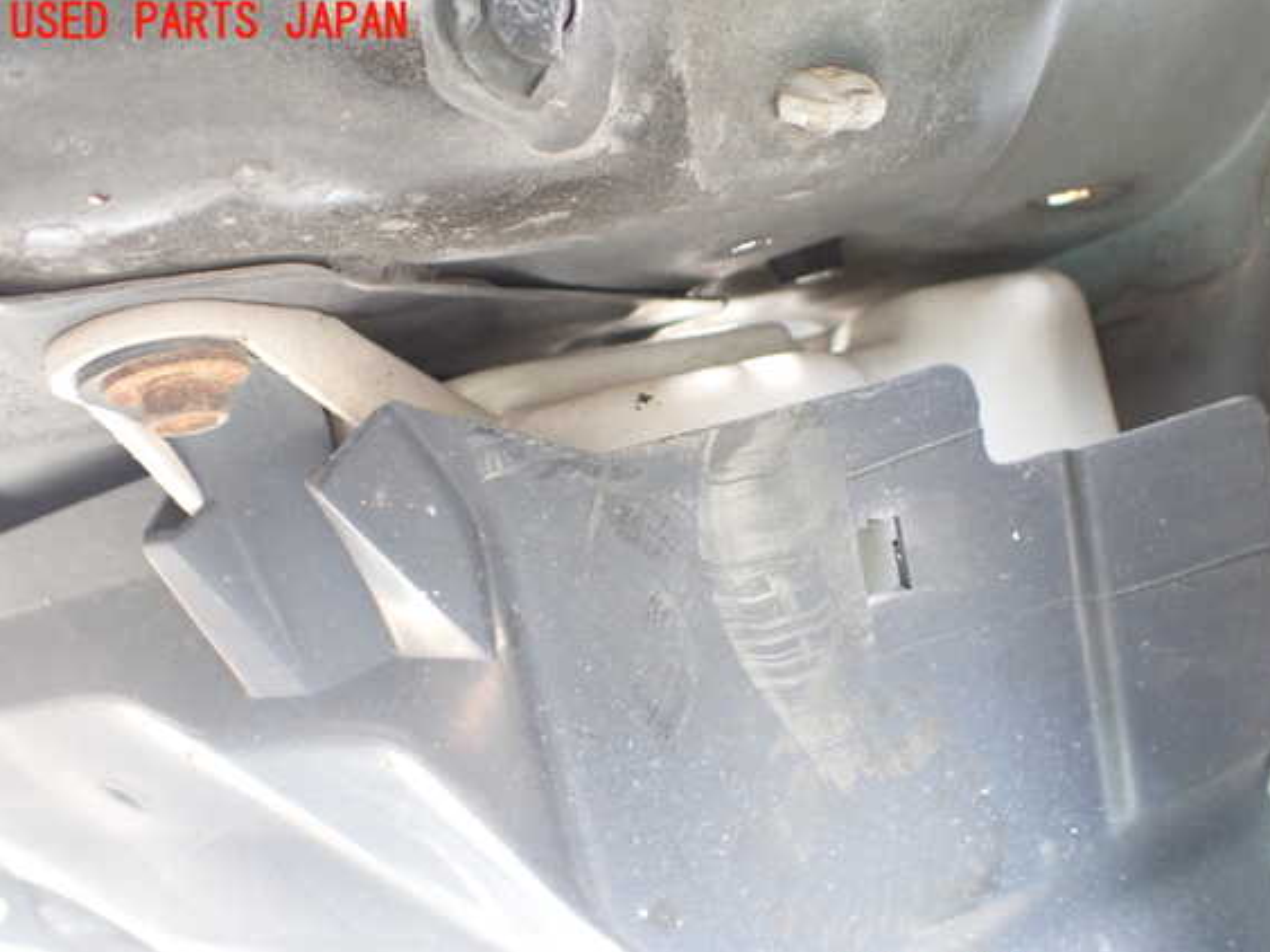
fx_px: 1174
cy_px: 503
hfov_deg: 56.8
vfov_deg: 44.1
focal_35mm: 32
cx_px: 674
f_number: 2.3
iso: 800
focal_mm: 5.4
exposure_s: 1/60
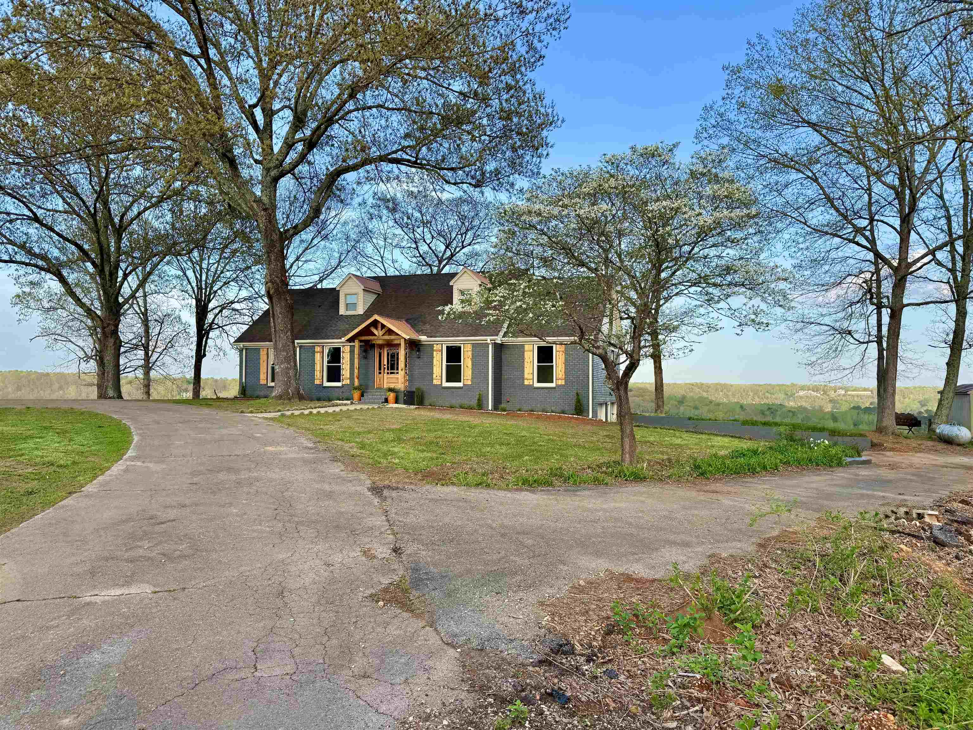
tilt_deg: +1.3
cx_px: 486
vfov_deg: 56.8
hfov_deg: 71.6
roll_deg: -0.8
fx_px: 675
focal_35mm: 24
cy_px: 365
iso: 80
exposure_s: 1/1395
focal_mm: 6.76
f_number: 1.78
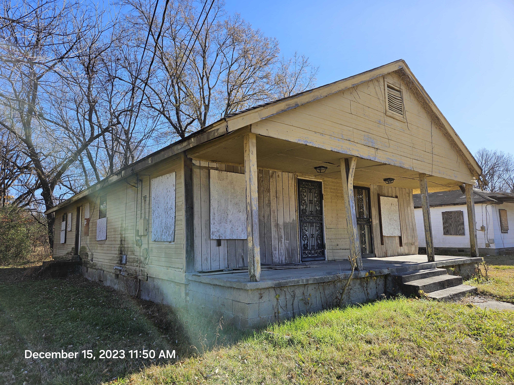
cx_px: 257
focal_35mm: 23
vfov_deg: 58.9
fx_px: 342
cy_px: 192
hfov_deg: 73.9
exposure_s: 1/970
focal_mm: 5.4
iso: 25
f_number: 1.8
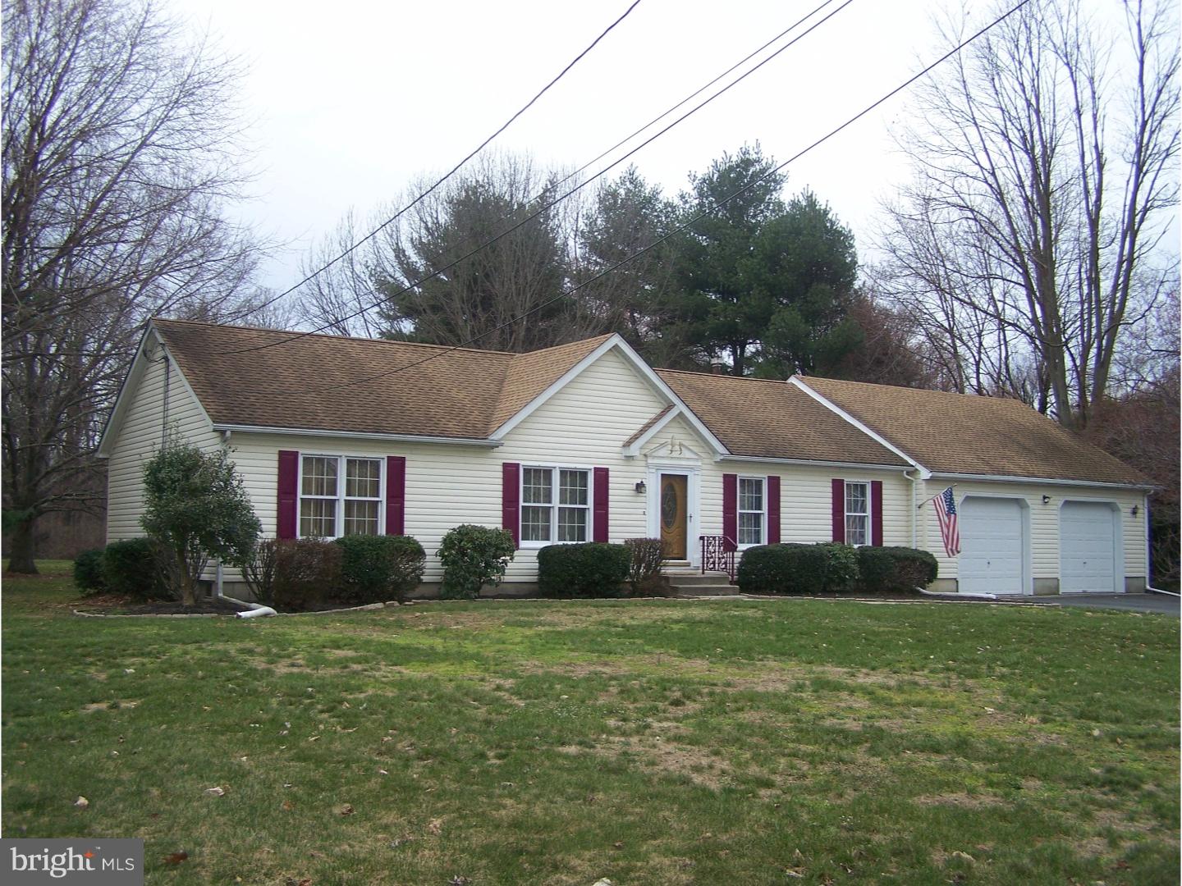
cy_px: 443
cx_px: 591
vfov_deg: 37.7
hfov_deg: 49.0
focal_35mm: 38
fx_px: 1298
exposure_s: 1/400
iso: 80
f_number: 2.8
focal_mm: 6.3
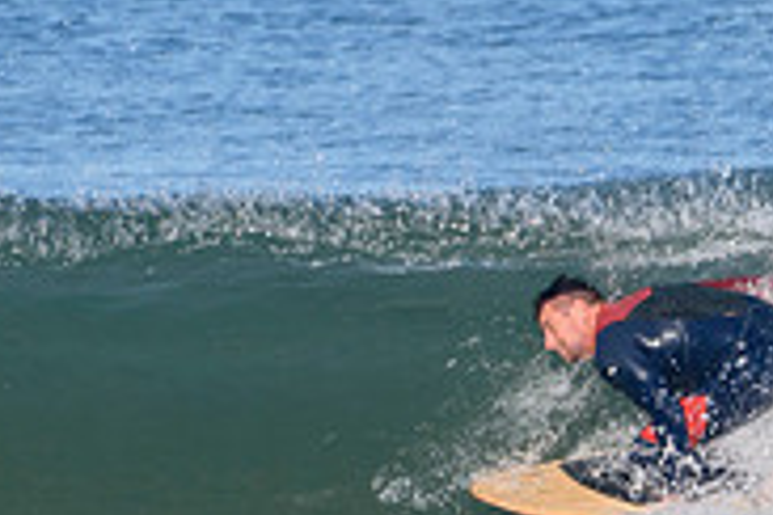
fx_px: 50950
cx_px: 689
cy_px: 564
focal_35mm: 2373
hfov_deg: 0.9
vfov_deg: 0.6
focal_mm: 500
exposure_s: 1/2000
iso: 360
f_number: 5.6
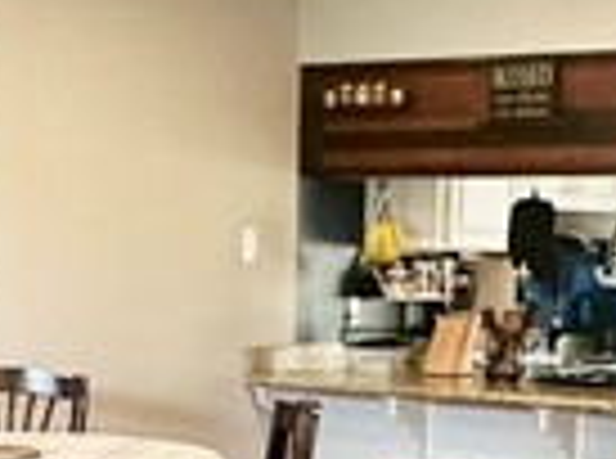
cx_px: 324
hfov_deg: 18.8
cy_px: 486
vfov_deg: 13.8
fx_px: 1864
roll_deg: -1.1
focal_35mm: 105
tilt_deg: -7.9
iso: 320
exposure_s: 1/60
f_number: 2.2
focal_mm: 2.22
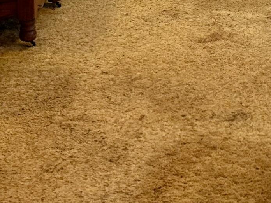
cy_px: -182
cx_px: 310
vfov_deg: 12.0
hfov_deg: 16.9
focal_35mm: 112
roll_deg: -0.1
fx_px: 877
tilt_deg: -5.7
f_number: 1.5
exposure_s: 1/60
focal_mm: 5.7
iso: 125
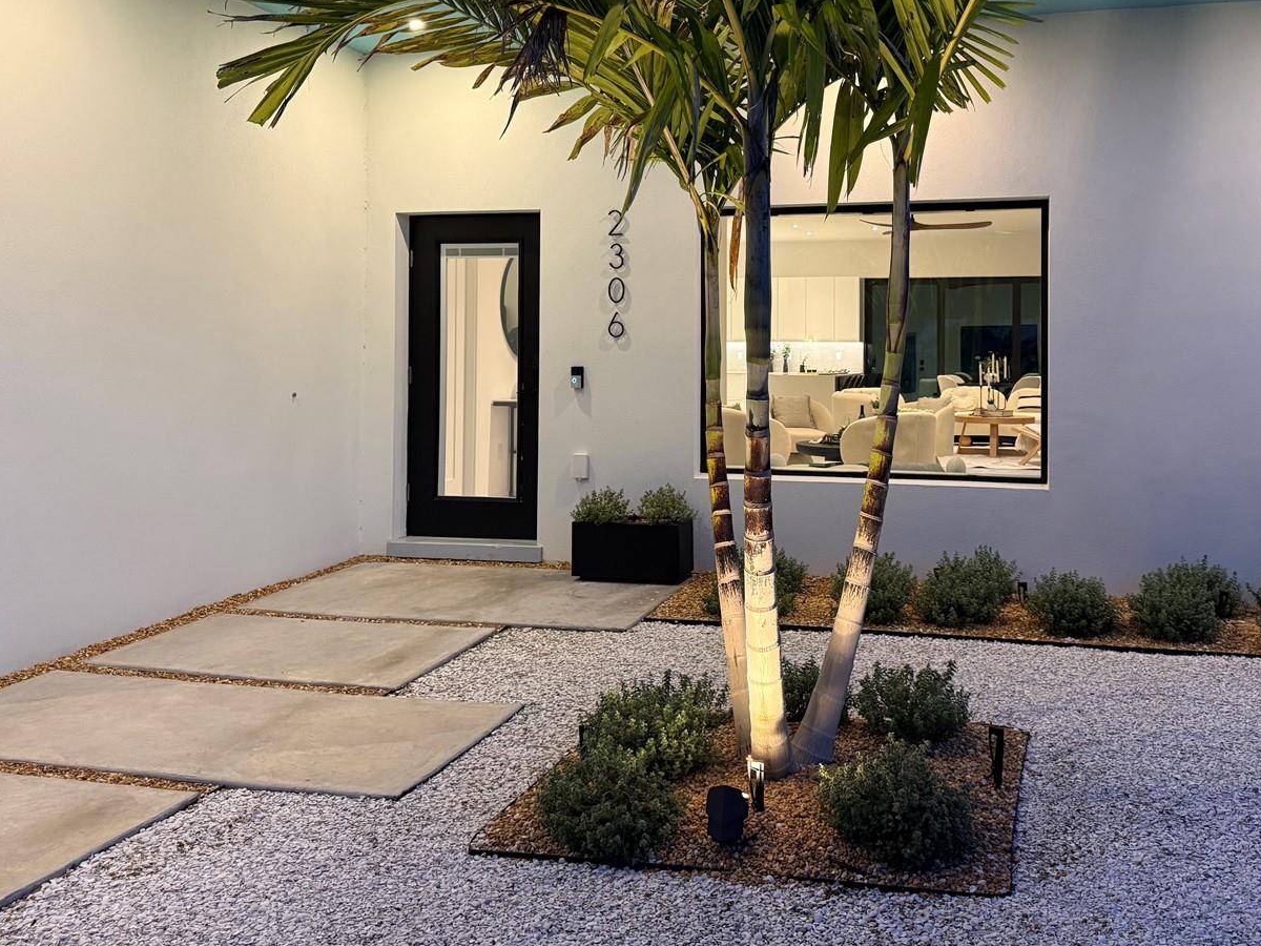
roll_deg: -0.4
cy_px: 332
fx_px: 1166
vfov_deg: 43.7
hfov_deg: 56.4
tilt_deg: +1.8
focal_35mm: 32
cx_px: 751
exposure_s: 1/60
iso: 320
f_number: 1.78
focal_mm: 6.76
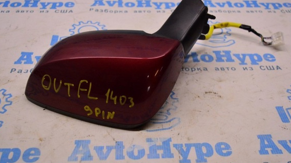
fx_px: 355
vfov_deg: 25.9
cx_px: 150
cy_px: 71
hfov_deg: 44.6
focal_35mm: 46
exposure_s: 1/400
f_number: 4
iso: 1600
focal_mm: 26
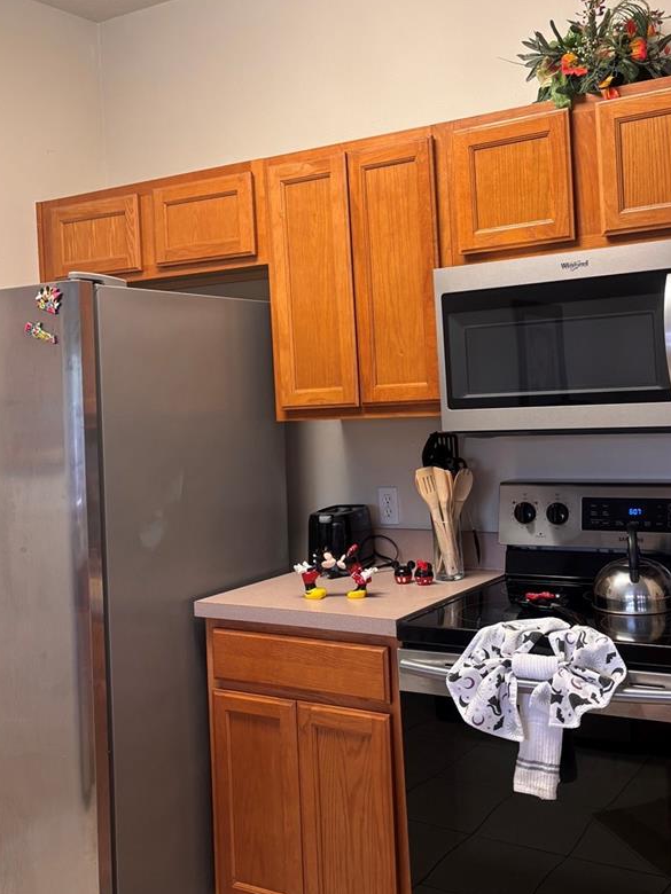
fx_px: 1034
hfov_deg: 35.8
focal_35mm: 40
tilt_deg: +0.0
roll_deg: +2.3
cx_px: 411
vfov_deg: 46.7
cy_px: 384
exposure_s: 1/60
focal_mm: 5.96
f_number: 1.6
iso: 125
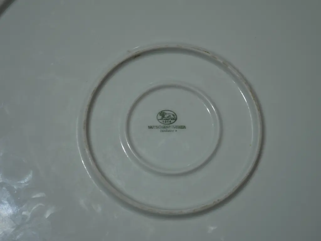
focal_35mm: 84
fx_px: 779
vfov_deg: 17.6
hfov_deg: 23.3
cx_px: 160
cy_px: 120
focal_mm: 42
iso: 250
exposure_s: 1/100
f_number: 5.6
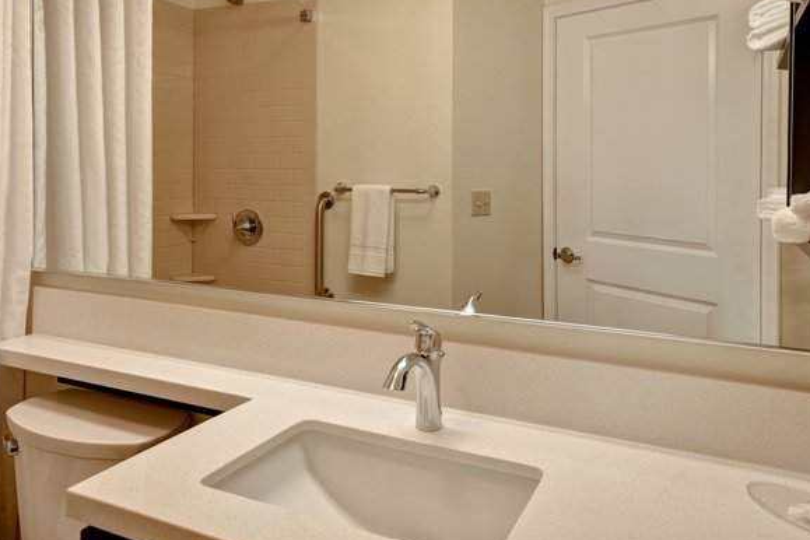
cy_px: 183
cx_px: 393
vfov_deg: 44.3
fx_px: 652
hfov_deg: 63.6
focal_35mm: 29
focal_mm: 14
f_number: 7.1
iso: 250
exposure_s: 1/20
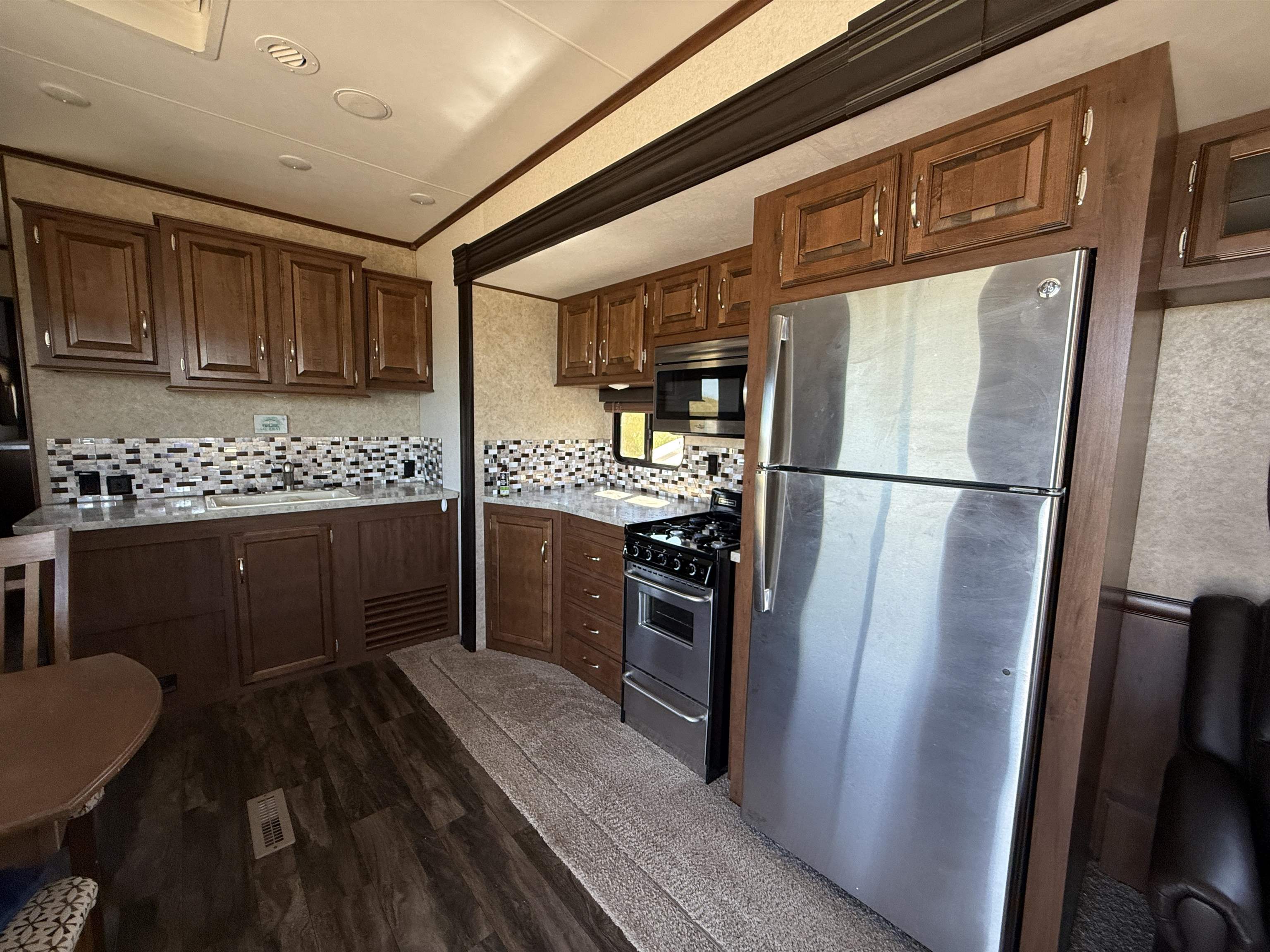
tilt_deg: -6.1
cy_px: 476
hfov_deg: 102.1
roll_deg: -1.7
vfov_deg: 85.7
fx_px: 514
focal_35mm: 14
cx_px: 635
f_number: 2.2
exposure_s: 1/99
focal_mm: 2.22
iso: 250
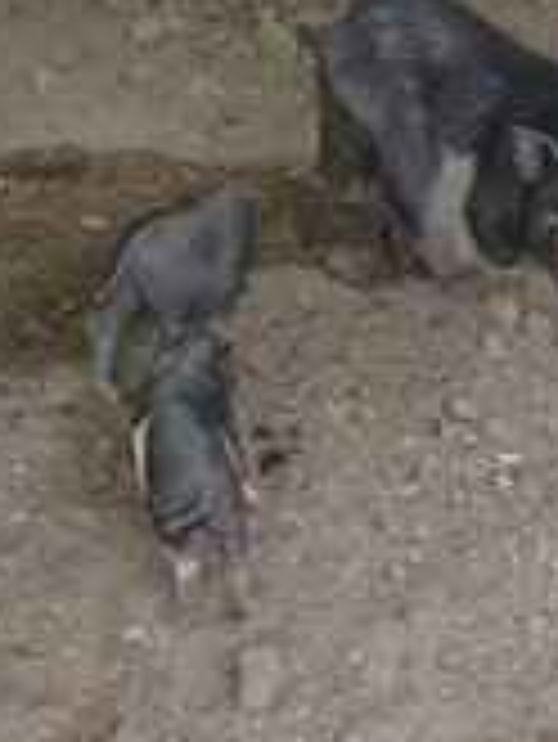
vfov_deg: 23.3
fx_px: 1803
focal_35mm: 84
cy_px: 335
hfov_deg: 17.6
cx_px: 225
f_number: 5.6
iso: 220
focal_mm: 24
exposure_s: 1/125
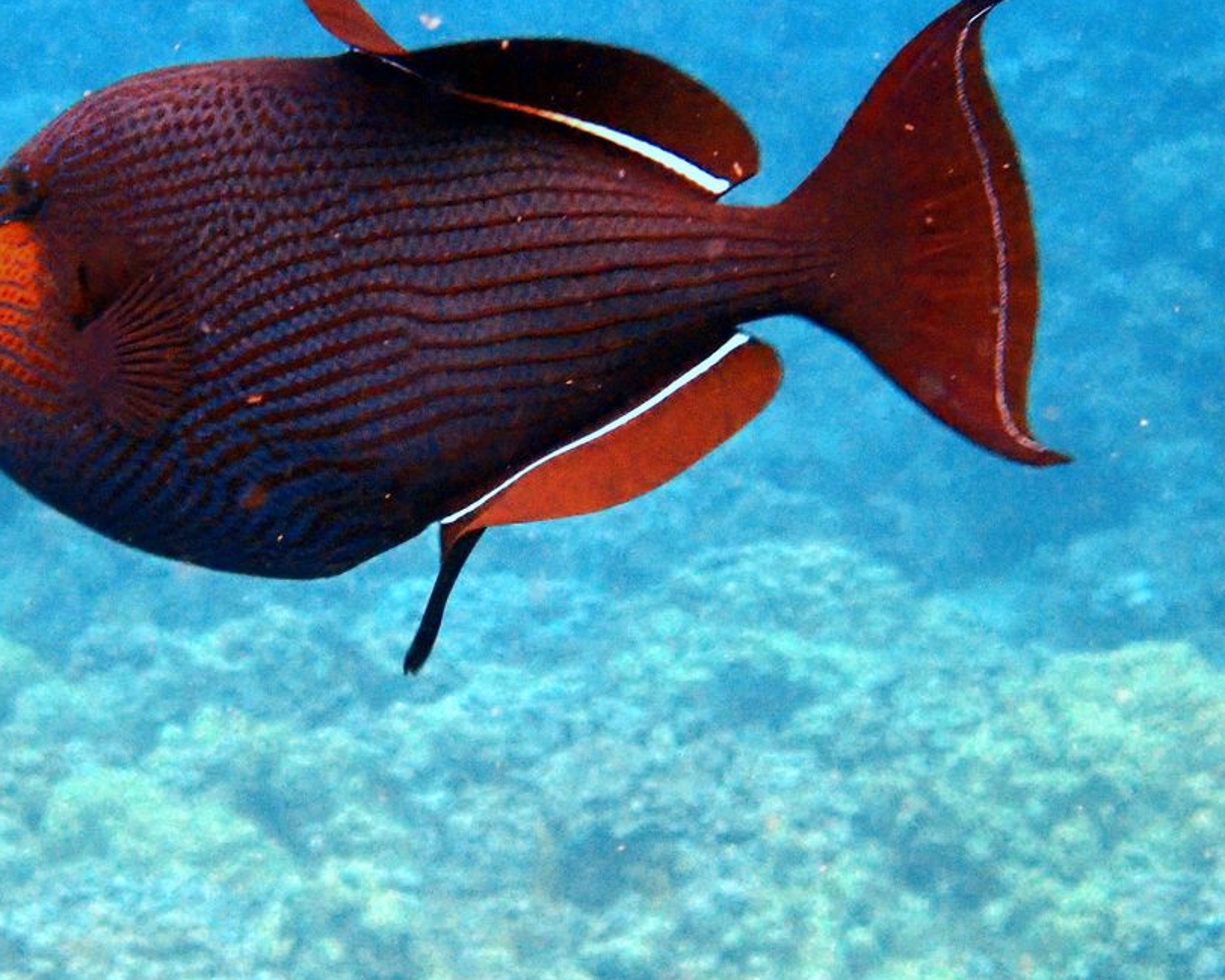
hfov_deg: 12.5
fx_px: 5584
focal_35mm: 154
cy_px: 406
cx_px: 470
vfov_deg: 10.0
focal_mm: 18
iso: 640
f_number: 6.3
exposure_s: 1/200
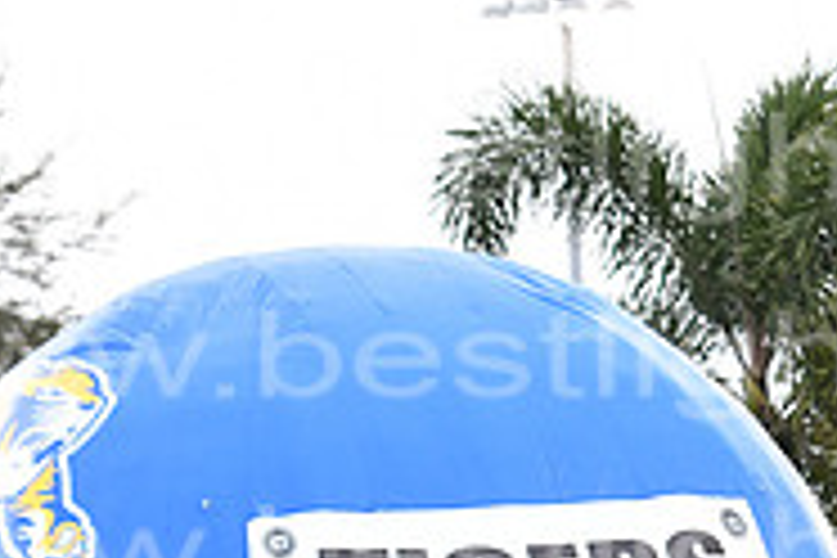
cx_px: 860
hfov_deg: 3.8
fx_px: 12647
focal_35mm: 544
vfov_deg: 2.5
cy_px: 857
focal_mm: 116
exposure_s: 1/500
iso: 800
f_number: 3.2
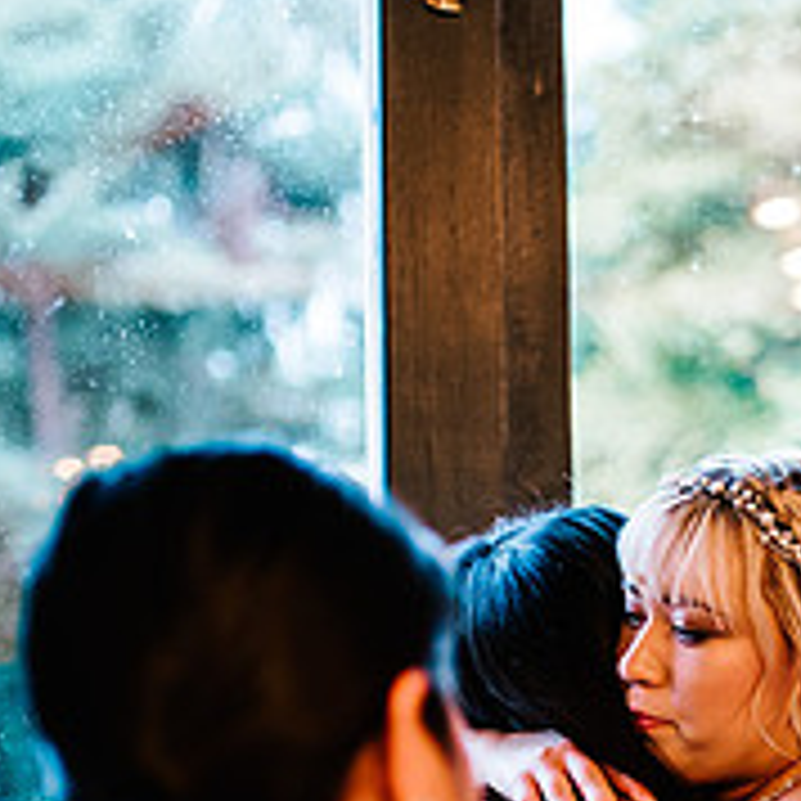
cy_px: 749
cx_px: 666
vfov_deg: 17.1
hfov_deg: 17.2
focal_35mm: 100
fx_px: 2618
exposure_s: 1/250
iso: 1000
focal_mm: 35
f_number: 1.4
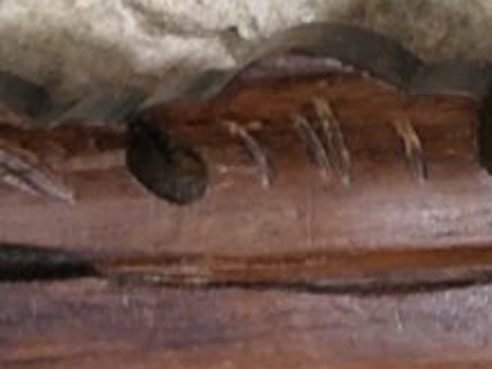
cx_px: 1114
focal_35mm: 131
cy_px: -14
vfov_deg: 11.2
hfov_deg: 12.4
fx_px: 1861
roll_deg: +1.6
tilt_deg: -17.0
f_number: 1.8
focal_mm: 4
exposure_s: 1/17
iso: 64
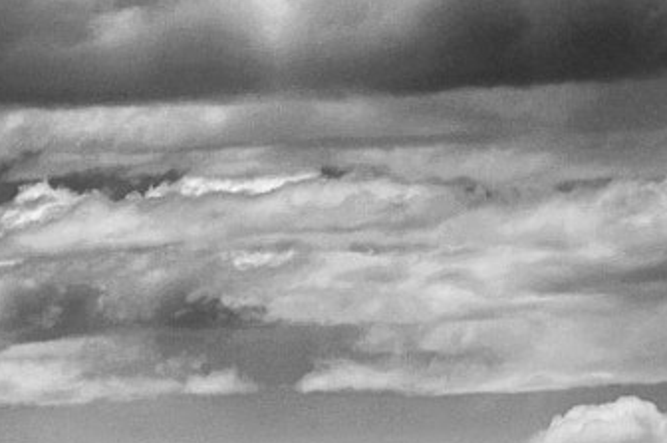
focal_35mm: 453
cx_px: -629
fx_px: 8381
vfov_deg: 3.0
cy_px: 750
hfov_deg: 4.5
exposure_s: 1/1600
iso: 640
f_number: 11
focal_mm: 95
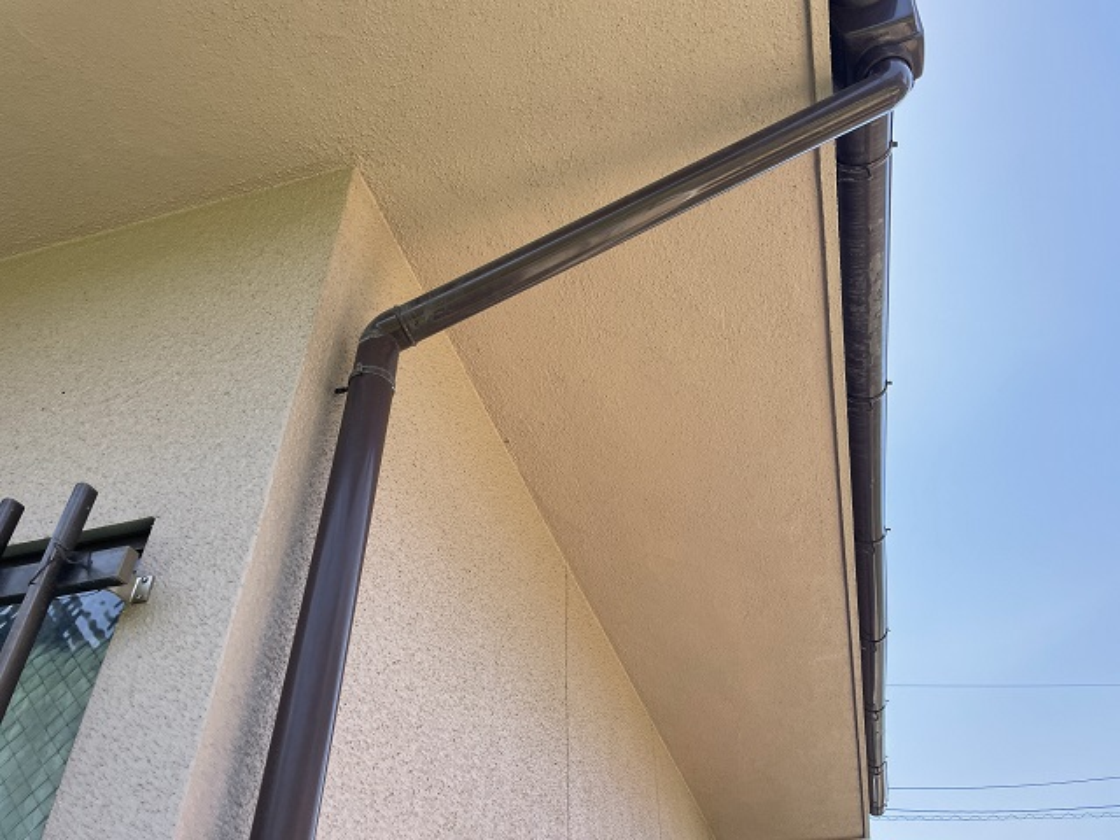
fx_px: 841
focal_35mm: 26
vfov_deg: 53.1
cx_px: 560
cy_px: 420
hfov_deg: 67.3
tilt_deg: +41.5
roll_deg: +2.5
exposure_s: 1/651
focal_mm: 4.2
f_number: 1.6
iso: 32
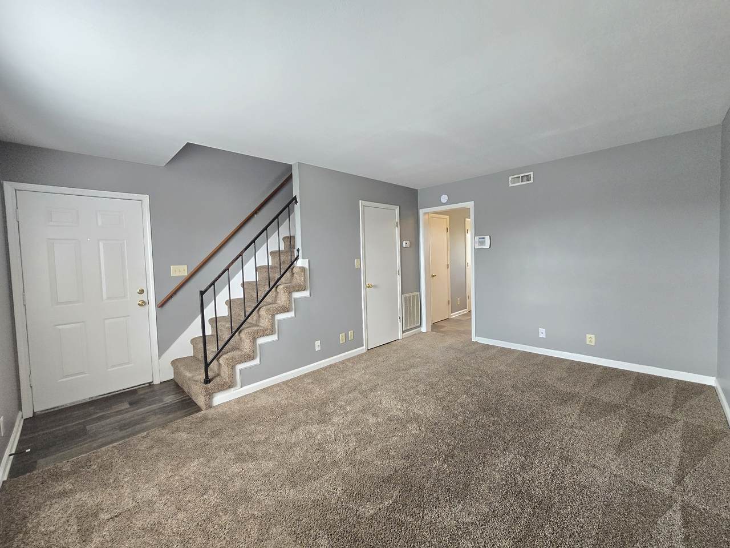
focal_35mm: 13
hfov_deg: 106.2
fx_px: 274
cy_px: 274
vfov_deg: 89.9
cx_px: 365
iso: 640
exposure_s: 1/60
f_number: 2.2
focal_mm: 2.2
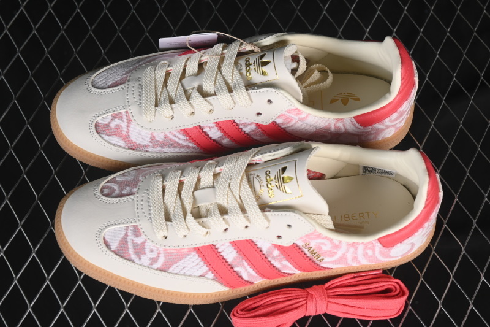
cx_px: 245
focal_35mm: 75
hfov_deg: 27.0
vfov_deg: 18.2
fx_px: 1021
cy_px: 164
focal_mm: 50
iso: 160
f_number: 7.1
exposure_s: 1/80
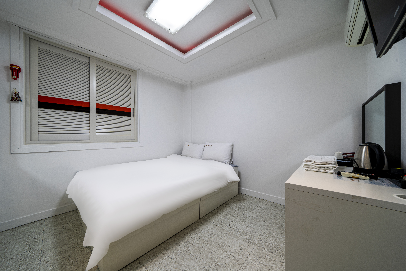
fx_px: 135
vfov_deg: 90.0
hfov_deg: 112.6
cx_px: 203
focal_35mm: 12
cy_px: 136
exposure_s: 1/5
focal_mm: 12
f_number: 10
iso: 100
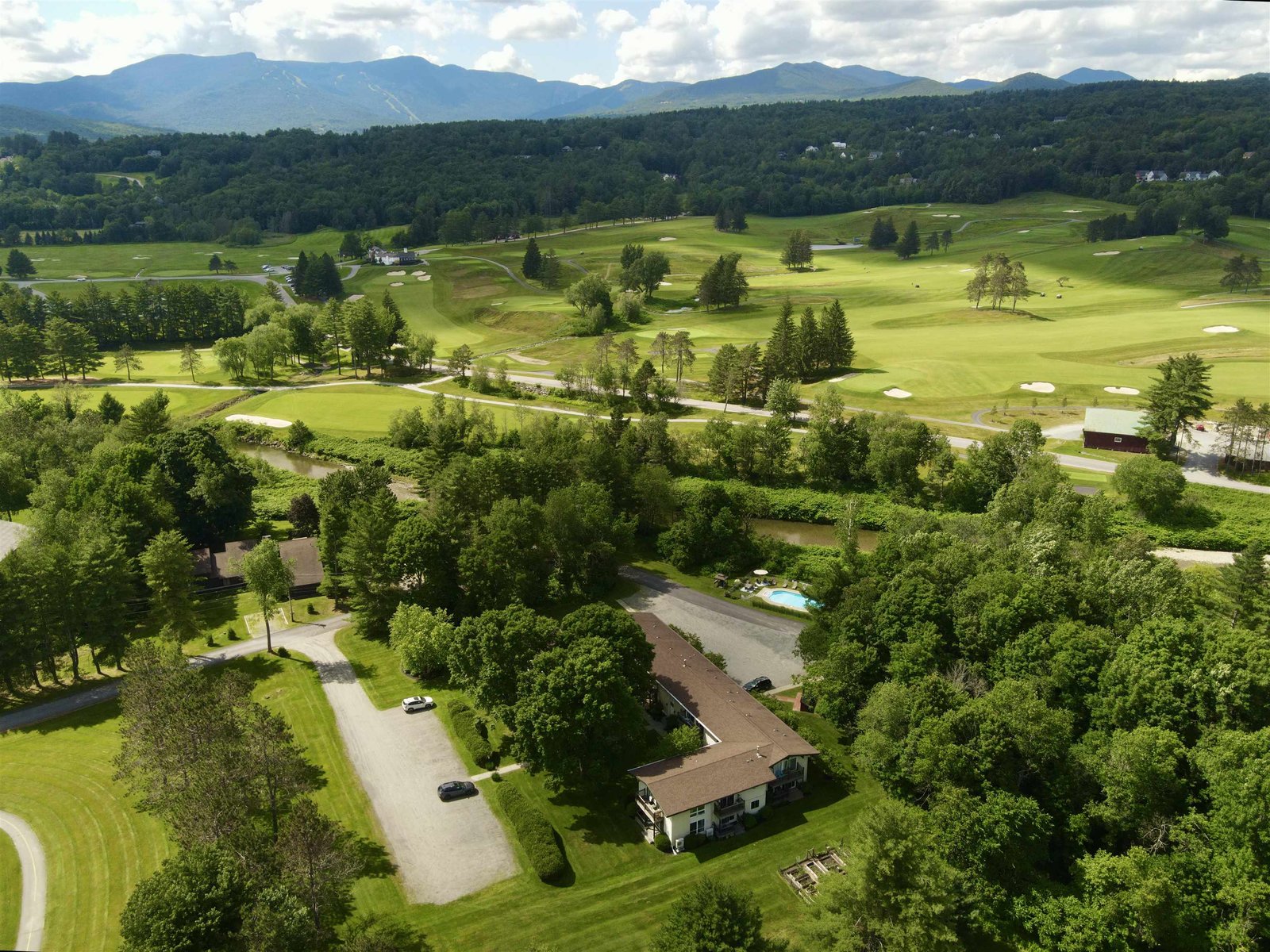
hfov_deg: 71.6
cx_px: 635
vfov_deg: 56.8
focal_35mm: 24
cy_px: 476
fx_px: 881
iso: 100
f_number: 2.8
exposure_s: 1/500
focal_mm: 4.5
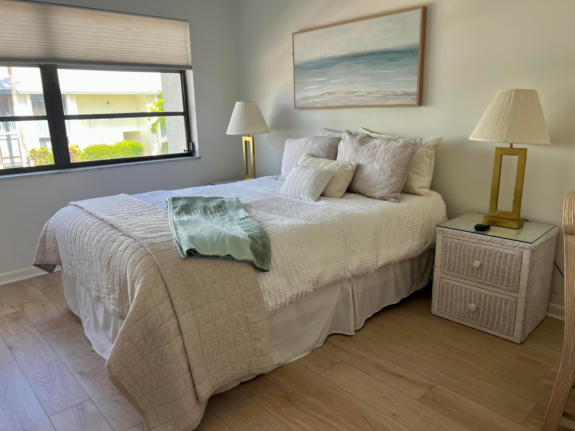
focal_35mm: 26
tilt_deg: -13.7
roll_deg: +1.6
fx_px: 432
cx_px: 288
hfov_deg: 67.3
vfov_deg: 53.1
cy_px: 216
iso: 40
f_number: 1.5
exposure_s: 1/161
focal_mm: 5.7
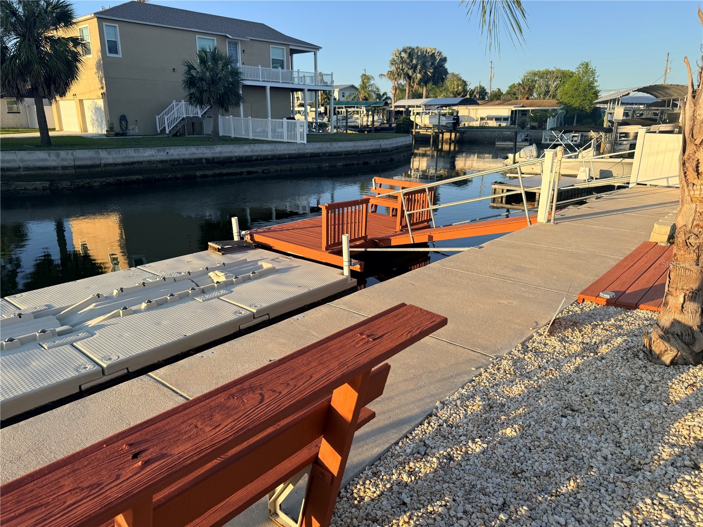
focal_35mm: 24
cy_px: 264
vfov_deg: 56.8
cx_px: 352
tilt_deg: -15.4
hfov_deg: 71.6
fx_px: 487
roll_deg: -0.7
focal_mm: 6.76
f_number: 1.78
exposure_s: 1/1585
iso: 80
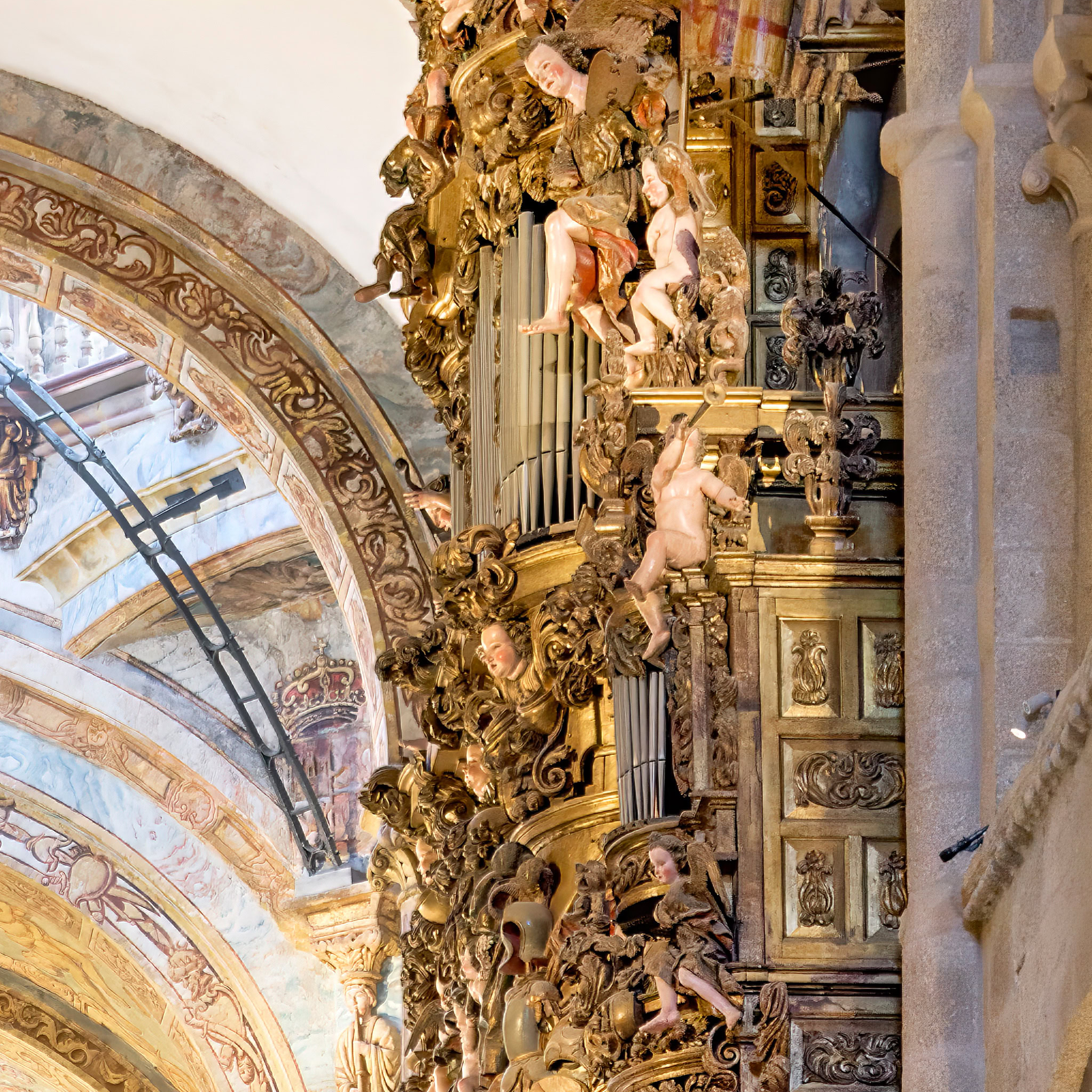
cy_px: 1279
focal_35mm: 206
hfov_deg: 8.4
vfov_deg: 8.4
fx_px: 7352
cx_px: -236
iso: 1250
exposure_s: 1/30
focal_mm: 60
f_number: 6.3
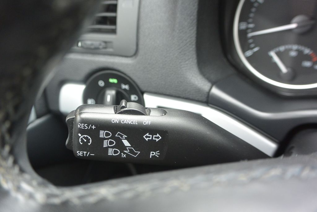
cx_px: 158
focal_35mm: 30
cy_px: 106
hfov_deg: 61.9
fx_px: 264
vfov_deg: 43.6
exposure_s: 1/60
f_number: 3.5
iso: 450
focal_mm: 11.4
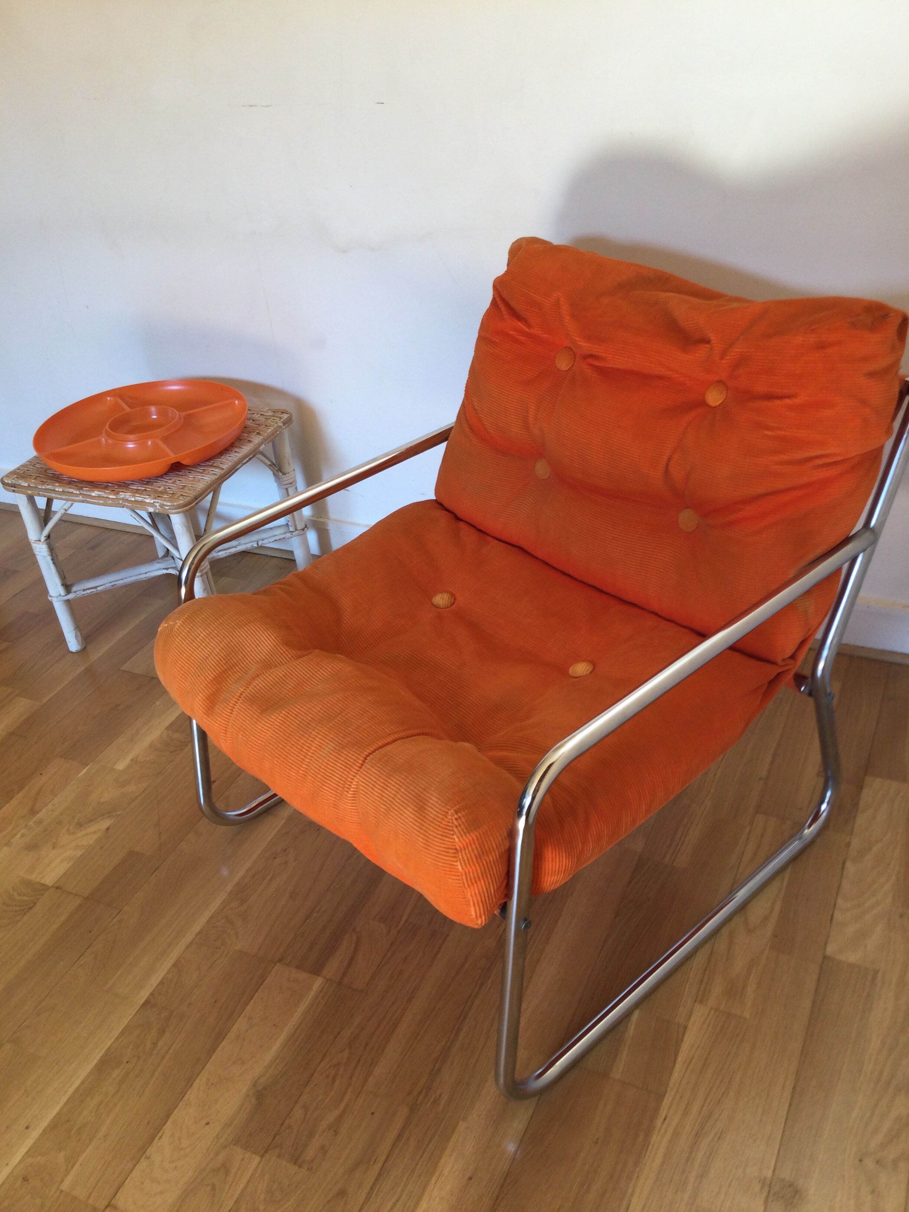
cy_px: 606
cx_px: 454
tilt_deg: -32.3
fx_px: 1085
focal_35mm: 31
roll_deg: +7.8
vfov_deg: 58.4
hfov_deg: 45.4
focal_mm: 3.3
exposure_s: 1/33
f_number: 2.4
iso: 25
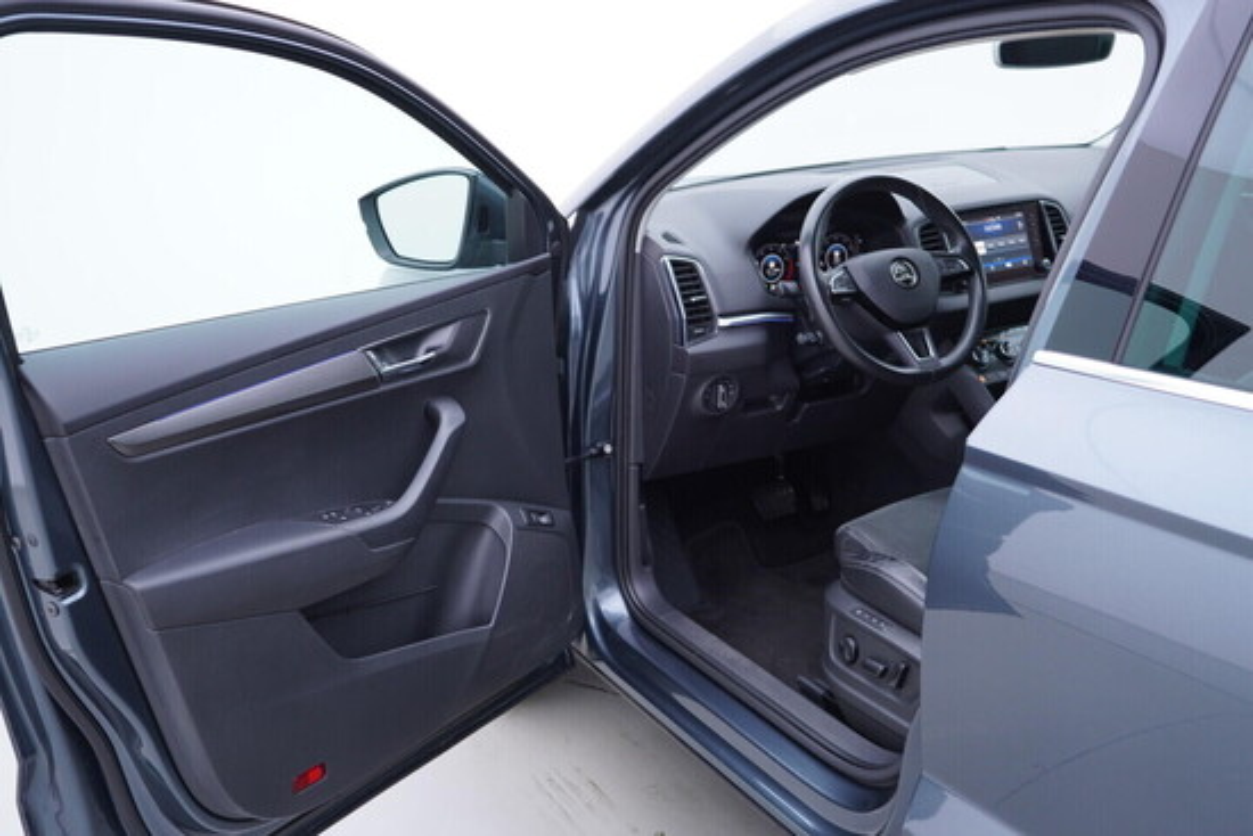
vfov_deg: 36.9
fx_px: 1253
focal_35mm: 36
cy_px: 418
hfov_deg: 53.1
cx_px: 626
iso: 125
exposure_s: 1/40
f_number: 2.8
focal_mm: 24
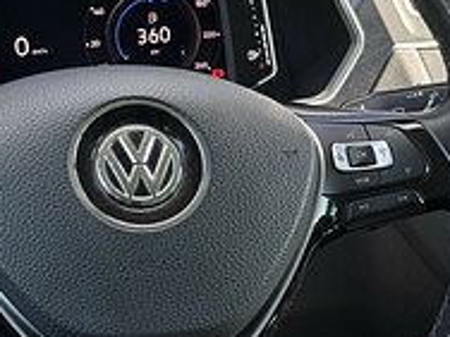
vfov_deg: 10.6
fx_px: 1820
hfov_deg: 14.0
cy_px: 172
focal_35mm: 140
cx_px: 352
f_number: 1.78
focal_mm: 6.76
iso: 125
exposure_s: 1/204
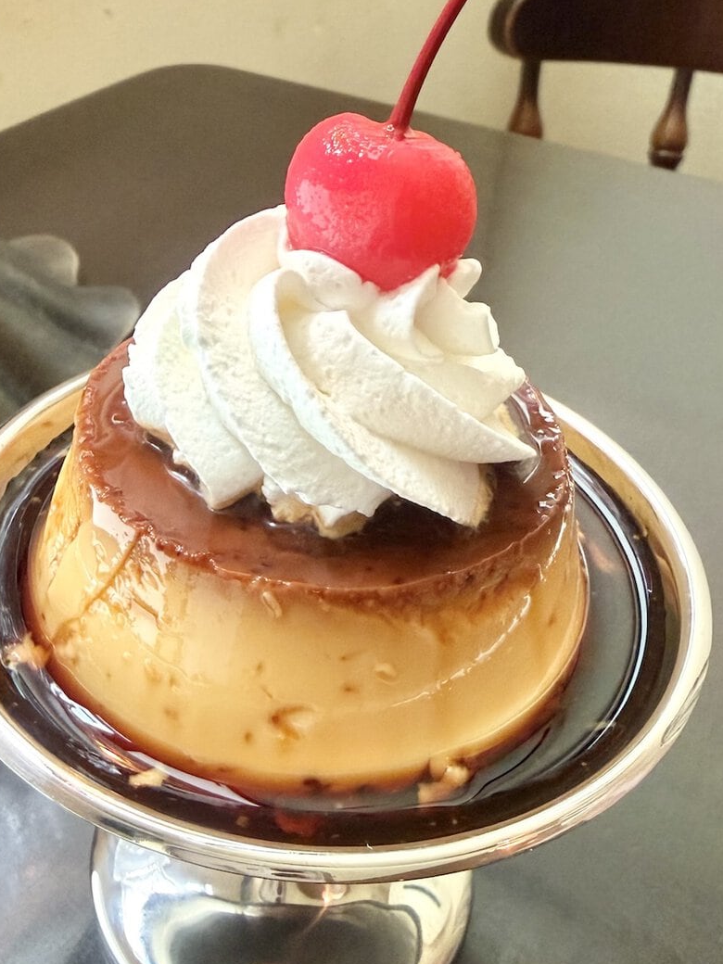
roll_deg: -2.1
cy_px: 431
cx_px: 237
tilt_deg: -32.4
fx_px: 1030
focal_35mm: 37
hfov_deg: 38.2
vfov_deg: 50.1
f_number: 2.2
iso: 400
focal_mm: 2.22
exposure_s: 1/50
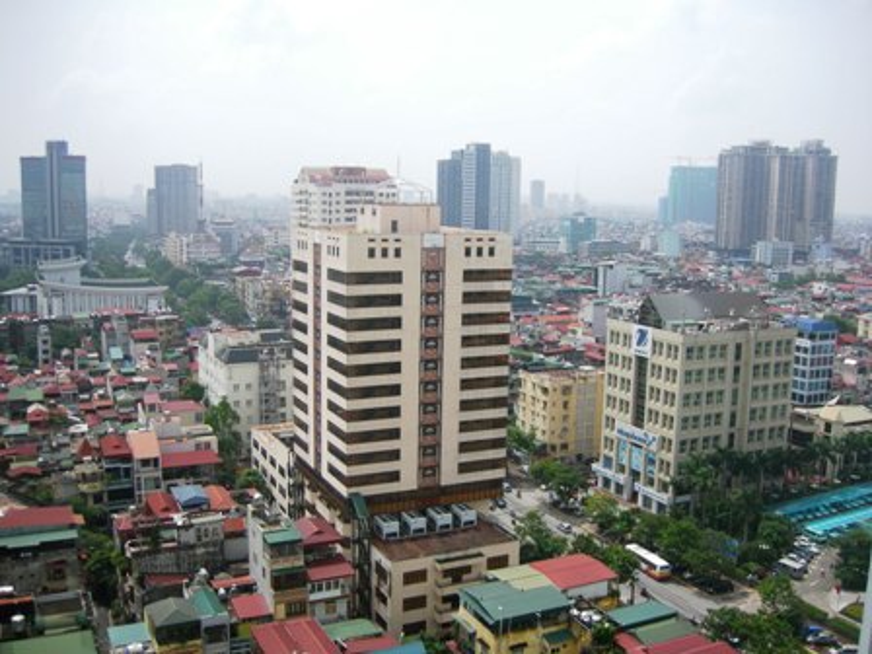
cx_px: 436
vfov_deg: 39.7
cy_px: 327
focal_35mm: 36
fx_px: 907
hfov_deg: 51.4
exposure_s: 1/1000
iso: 64
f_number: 2.7
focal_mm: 7.5
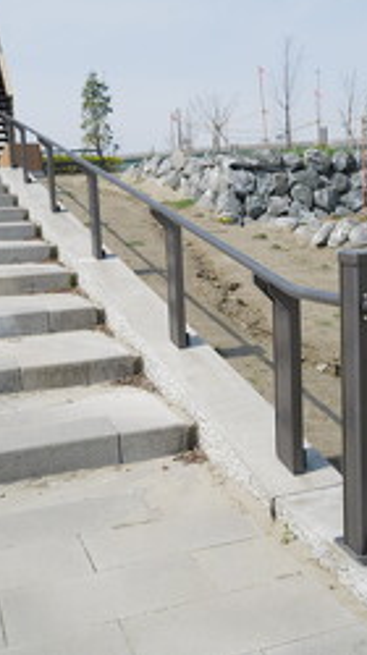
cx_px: 231
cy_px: 310
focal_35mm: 47
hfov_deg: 25.3
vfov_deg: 43.7
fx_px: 816
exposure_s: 1/500
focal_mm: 28
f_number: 5
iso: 100
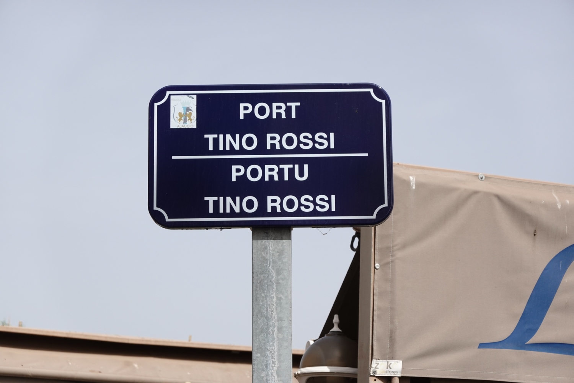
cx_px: 287
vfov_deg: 14.1
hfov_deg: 21.0
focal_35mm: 97
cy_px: 192
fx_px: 1546
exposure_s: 1/800
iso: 100
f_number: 4
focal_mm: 35.31
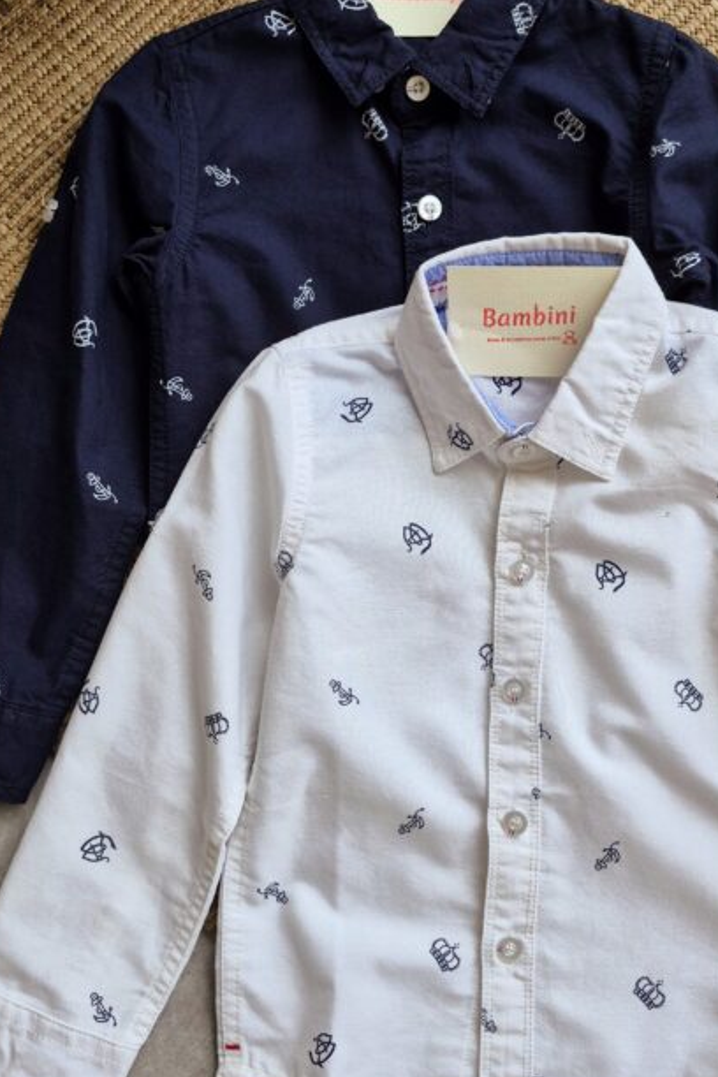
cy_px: 533
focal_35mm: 40
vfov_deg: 48.5
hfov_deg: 33.3
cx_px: 431
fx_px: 1197
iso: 25
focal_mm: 5.4
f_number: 1.8
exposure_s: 1/245
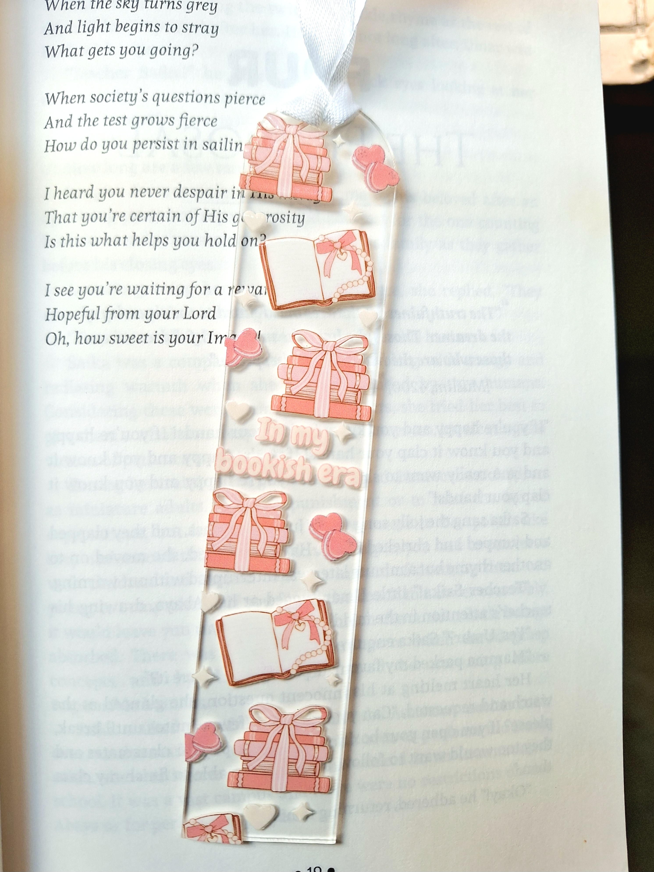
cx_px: 327
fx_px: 579
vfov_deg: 73.9
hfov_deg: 58.9
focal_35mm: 23
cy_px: 436
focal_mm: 5.54
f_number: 1.8
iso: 64
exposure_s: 1/120
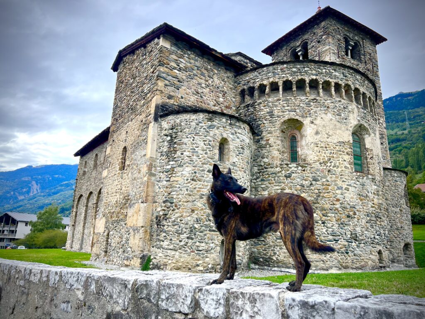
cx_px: 212
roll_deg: -2.4
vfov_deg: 53.1
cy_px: 160
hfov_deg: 67.3
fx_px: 319
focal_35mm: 26
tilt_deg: +14.9
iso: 50
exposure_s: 1/1266
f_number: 1.5
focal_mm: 5.7
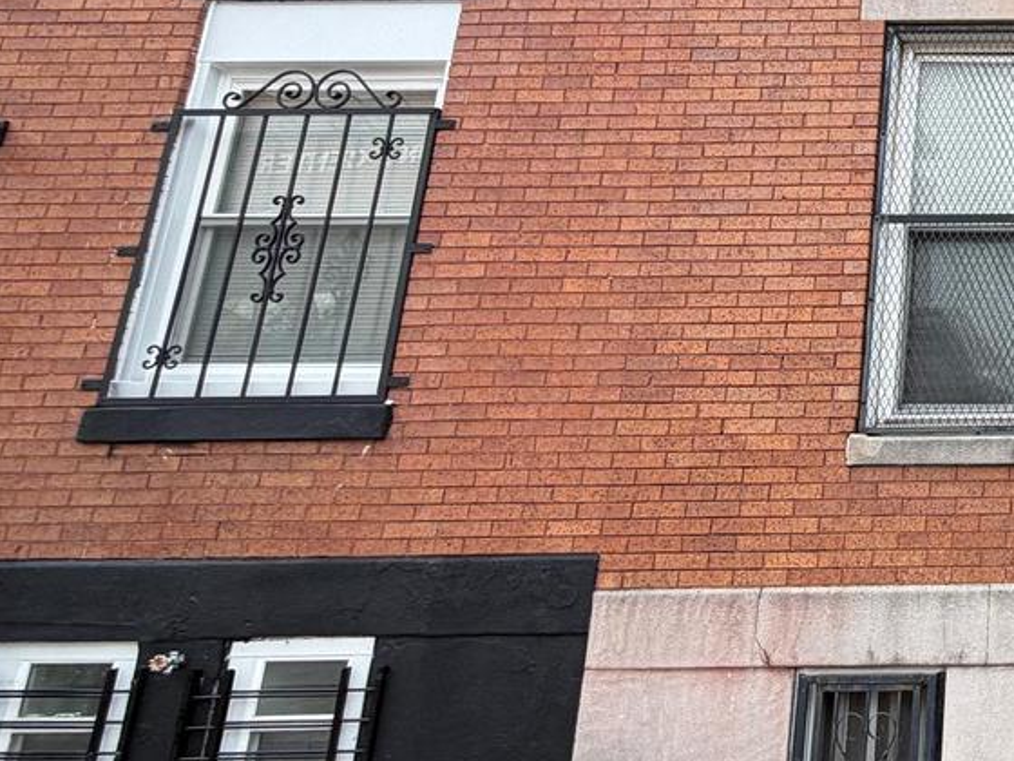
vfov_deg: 38.8
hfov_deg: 38.6
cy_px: 207
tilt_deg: +15.6
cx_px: 1202
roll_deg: -0.1
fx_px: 1055
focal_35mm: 36
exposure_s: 1/121
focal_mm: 2.22
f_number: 2.2
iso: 50
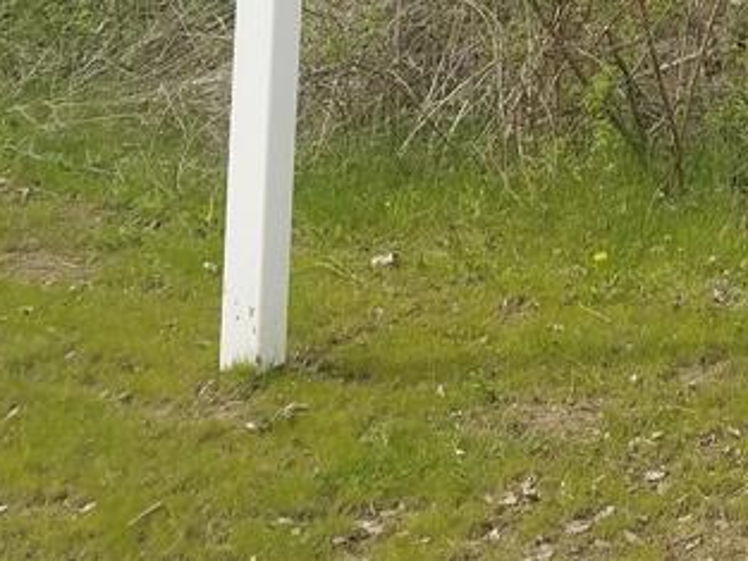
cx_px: 1059
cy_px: -344
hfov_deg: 20.4
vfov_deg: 15.6
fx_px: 1837
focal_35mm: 85
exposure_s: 1/1740
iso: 50
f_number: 1.7
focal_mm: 4.2
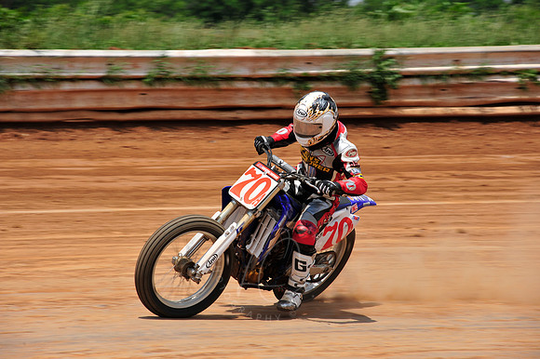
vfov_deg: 6.9
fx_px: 2998
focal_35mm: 200
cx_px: 270
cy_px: 180
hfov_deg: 10.3
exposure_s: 1/400
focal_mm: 200
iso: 200
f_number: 11
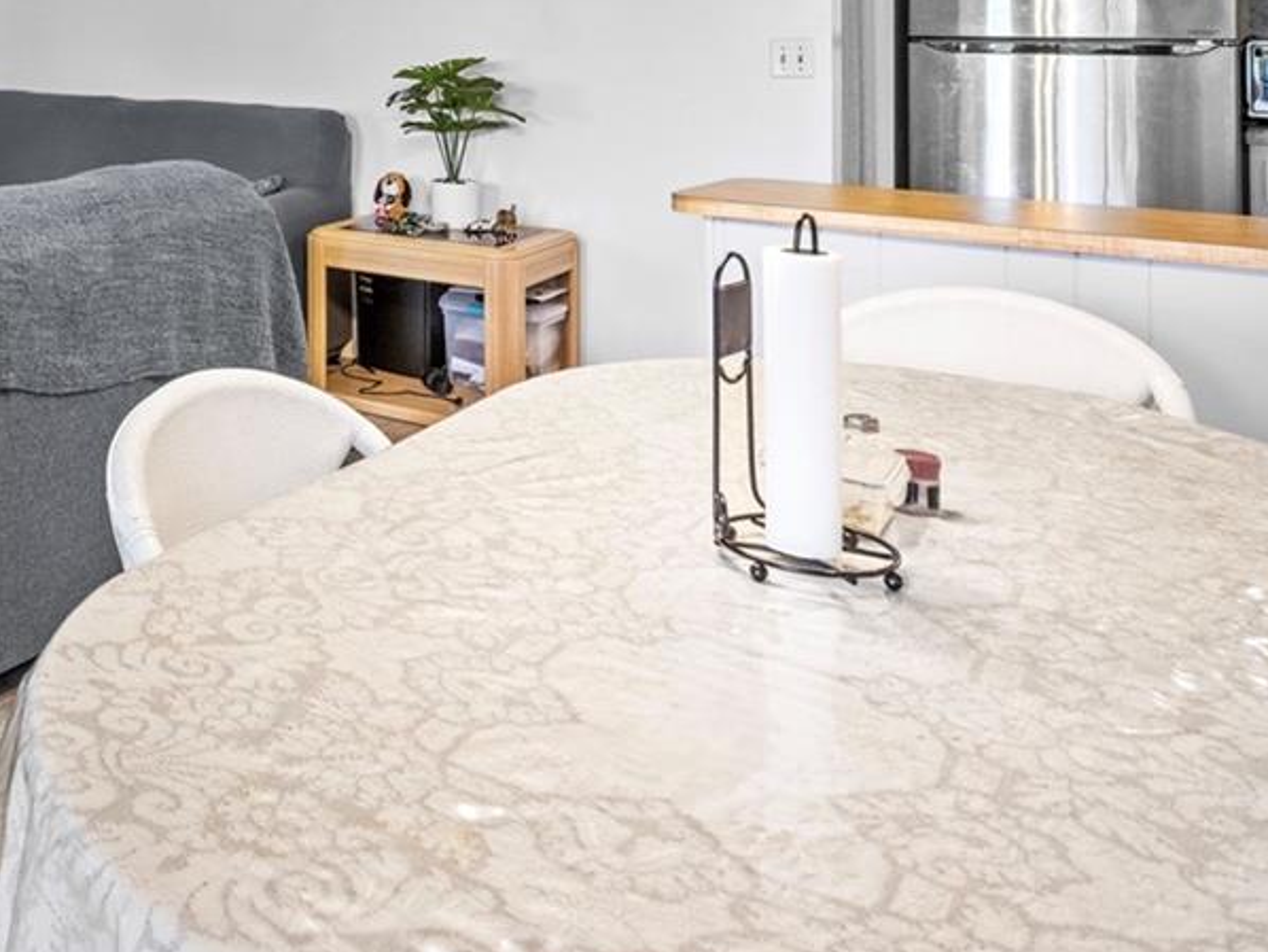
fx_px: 1319
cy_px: 70
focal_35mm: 36
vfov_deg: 36.8
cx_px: 51
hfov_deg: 44.9
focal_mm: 14
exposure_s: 1/20
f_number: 8
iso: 500
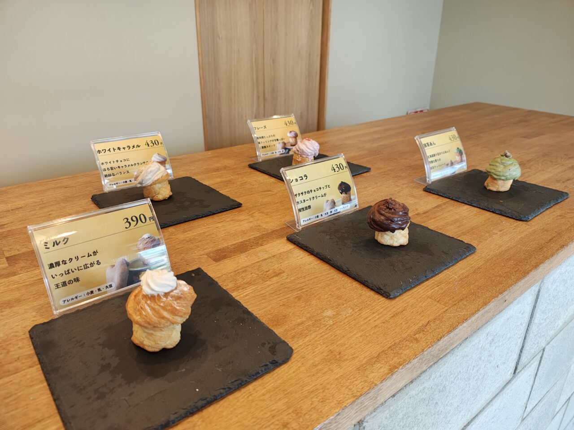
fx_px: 415
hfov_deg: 69.4
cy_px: 215
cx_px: 287
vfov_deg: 54.9
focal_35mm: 25
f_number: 1.4
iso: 528
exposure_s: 1/120
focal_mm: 5.89
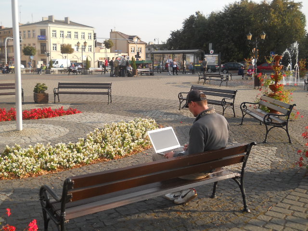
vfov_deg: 35.1
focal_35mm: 41
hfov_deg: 45.8
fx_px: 365
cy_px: 116
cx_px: 154
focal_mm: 6.72
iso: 80
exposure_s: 1/125
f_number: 5.5
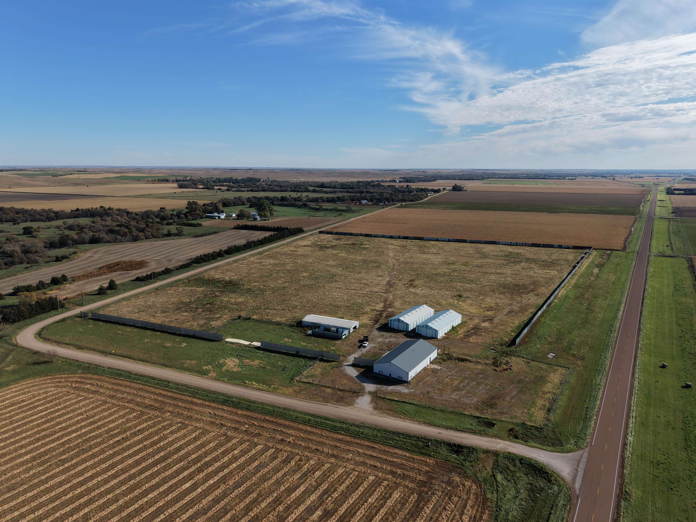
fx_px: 483
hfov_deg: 71.6
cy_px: 261
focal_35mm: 24
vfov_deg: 56.8
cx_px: 348
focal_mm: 8.67
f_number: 1.8
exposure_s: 1/6400
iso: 200
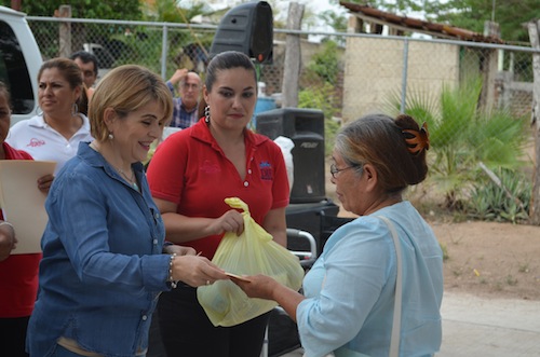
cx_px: 270
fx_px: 1235
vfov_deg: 16.5
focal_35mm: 82
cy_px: 178
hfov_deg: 24.7
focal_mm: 55
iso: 200
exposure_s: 1/160
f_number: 5.6
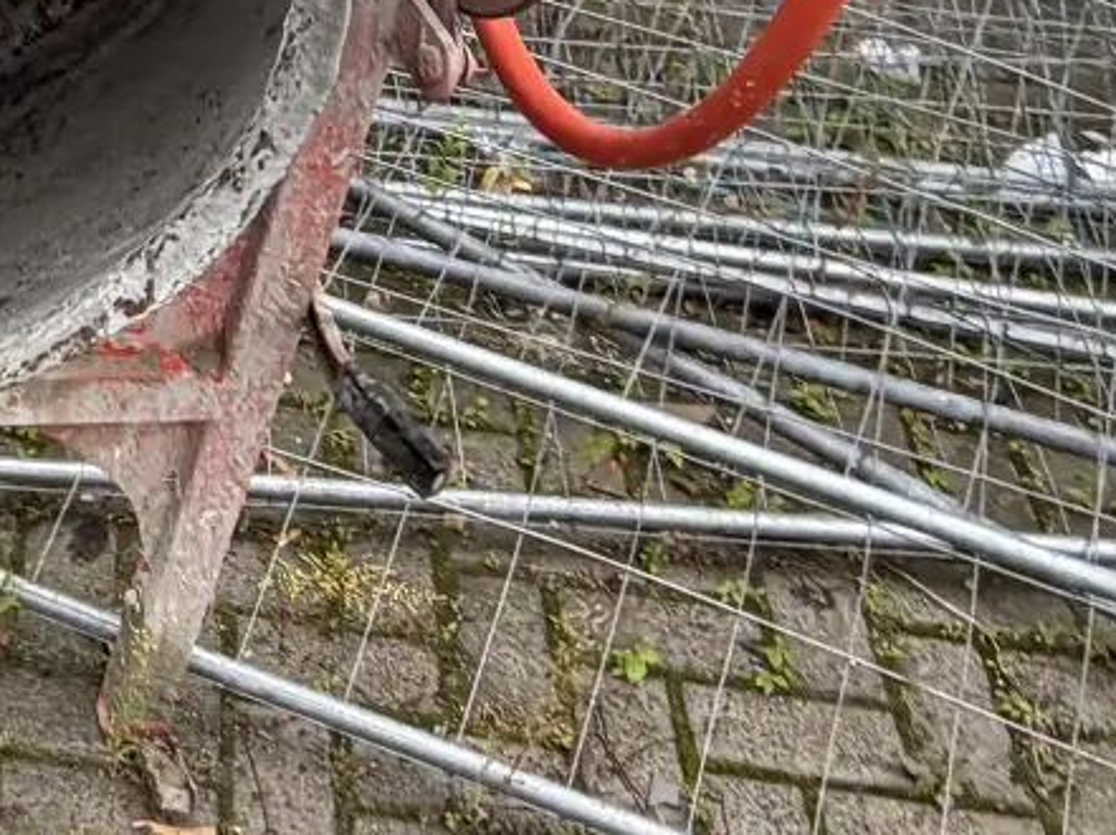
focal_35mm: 61
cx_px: -205
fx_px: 1965
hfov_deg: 28.0
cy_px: 369
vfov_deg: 24.0
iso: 50
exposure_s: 1/121
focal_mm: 2.22
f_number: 2.2
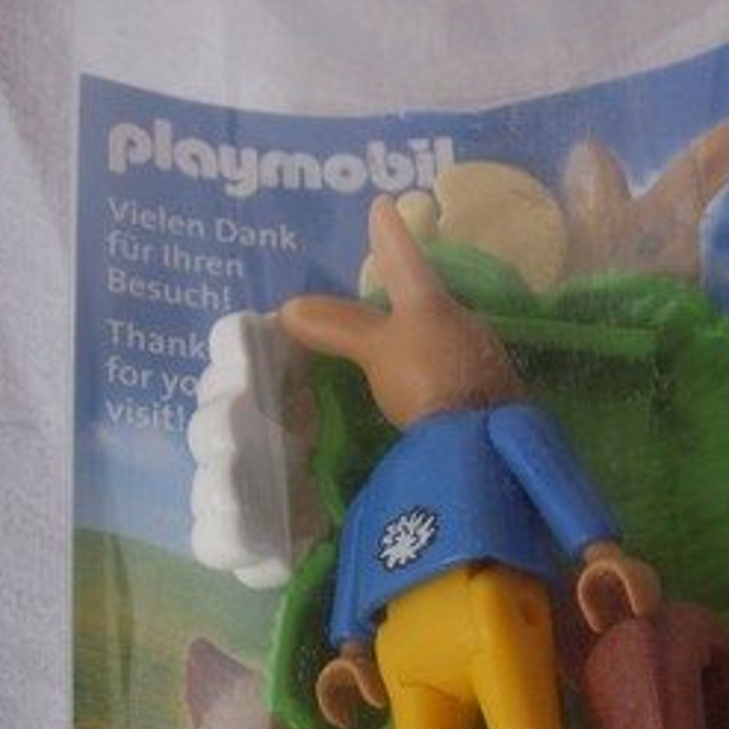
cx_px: 490
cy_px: 552
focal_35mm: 67
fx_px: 1596
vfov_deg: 25.4
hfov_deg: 25.6
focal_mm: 6.6
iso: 100
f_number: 3.5
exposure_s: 1/60
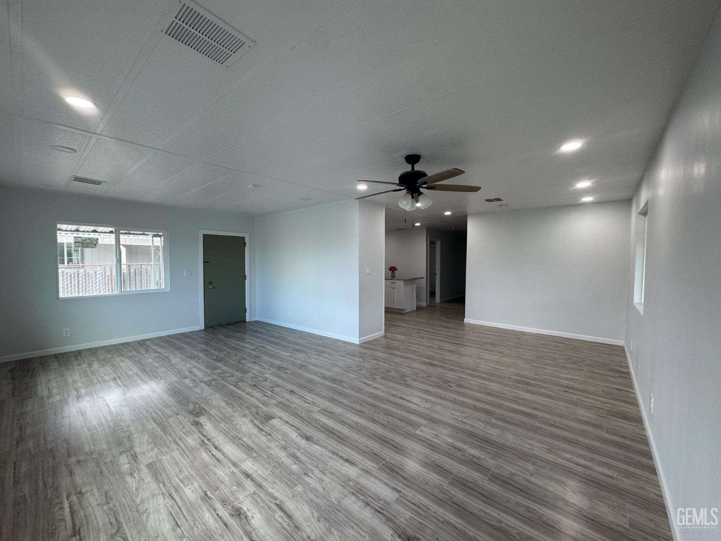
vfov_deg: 85.7
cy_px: 270
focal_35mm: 14
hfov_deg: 102.1
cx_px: 360
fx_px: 292
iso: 125
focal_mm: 2.22
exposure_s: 1/120
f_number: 2.2
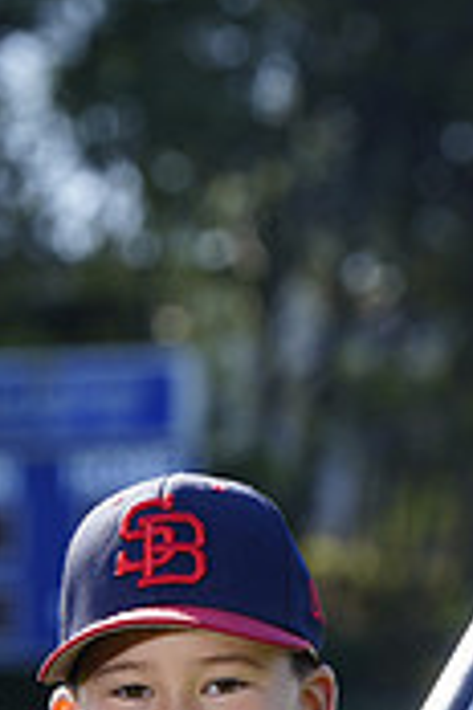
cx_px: -39
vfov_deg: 4.6
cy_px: 1110
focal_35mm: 444
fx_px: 8750
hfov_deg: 3.1
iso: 100
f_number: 5
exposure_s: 1/250
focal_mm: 133
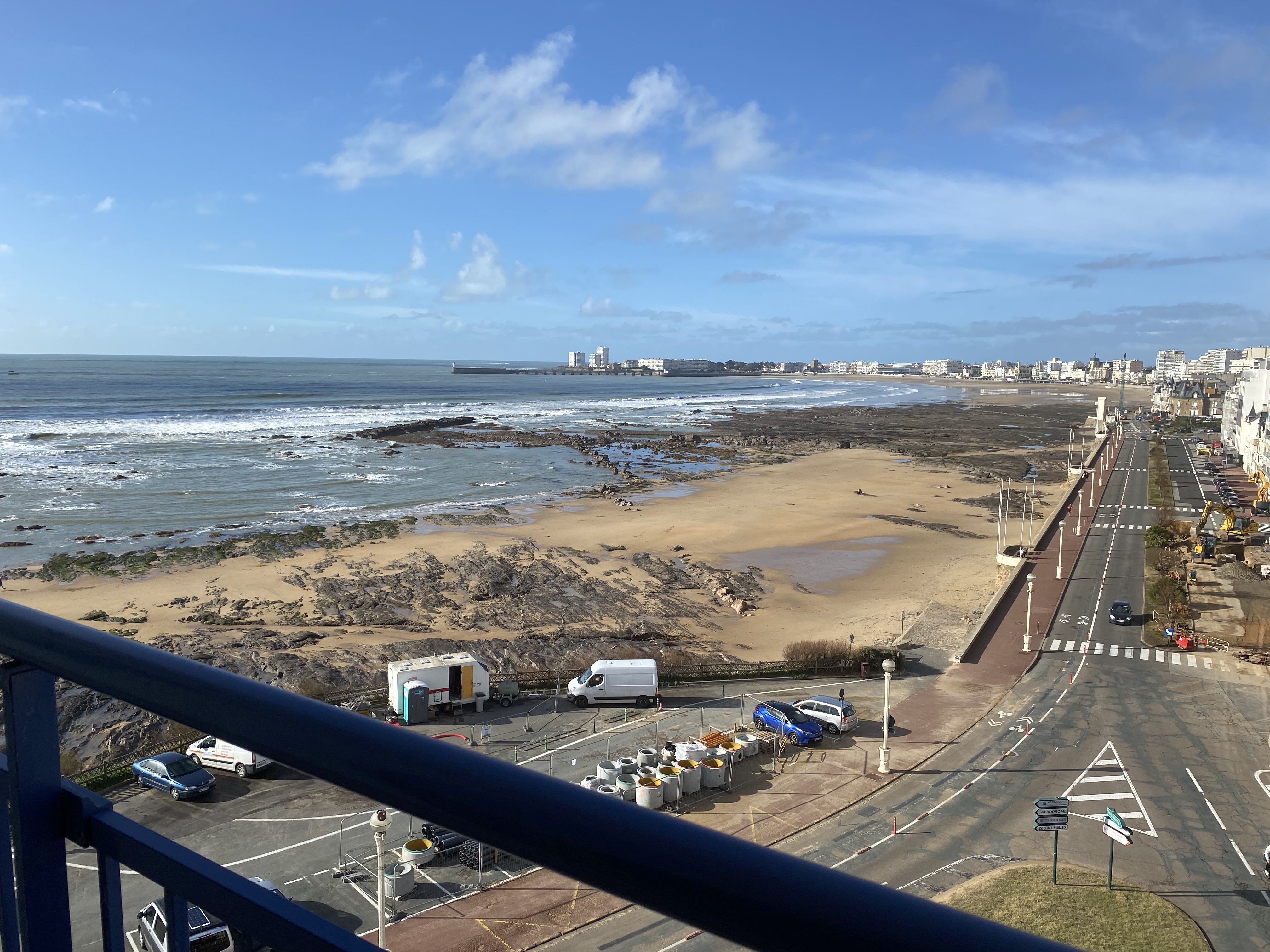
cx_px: 635
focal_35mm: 26
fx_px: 954
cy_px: 476
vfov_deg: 53.1
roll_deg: -1.2
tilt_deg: -7.1
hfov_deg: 67.3
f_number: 1.8
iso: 32
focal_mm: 4.25
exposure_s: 1/3497
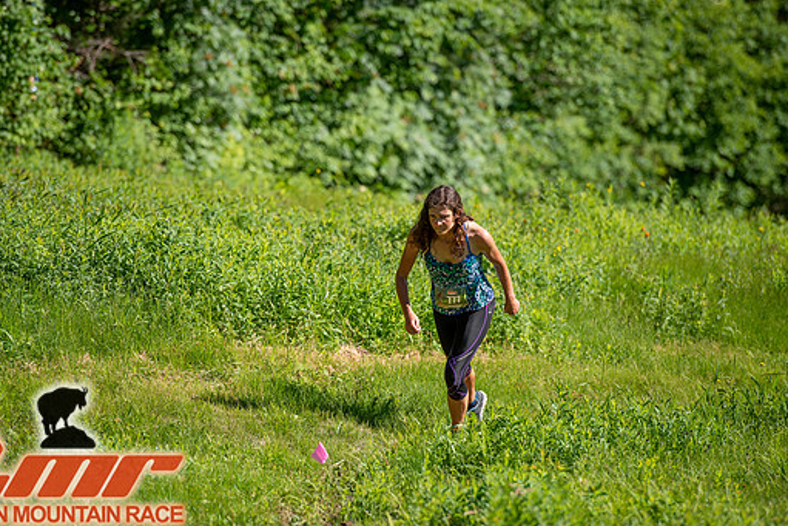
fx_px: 4970
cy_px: 263
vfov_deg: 6.1
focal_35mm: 227
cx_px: 370
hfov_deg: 9.1
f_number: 3.5
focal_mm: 200
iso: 100
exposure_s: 1/800
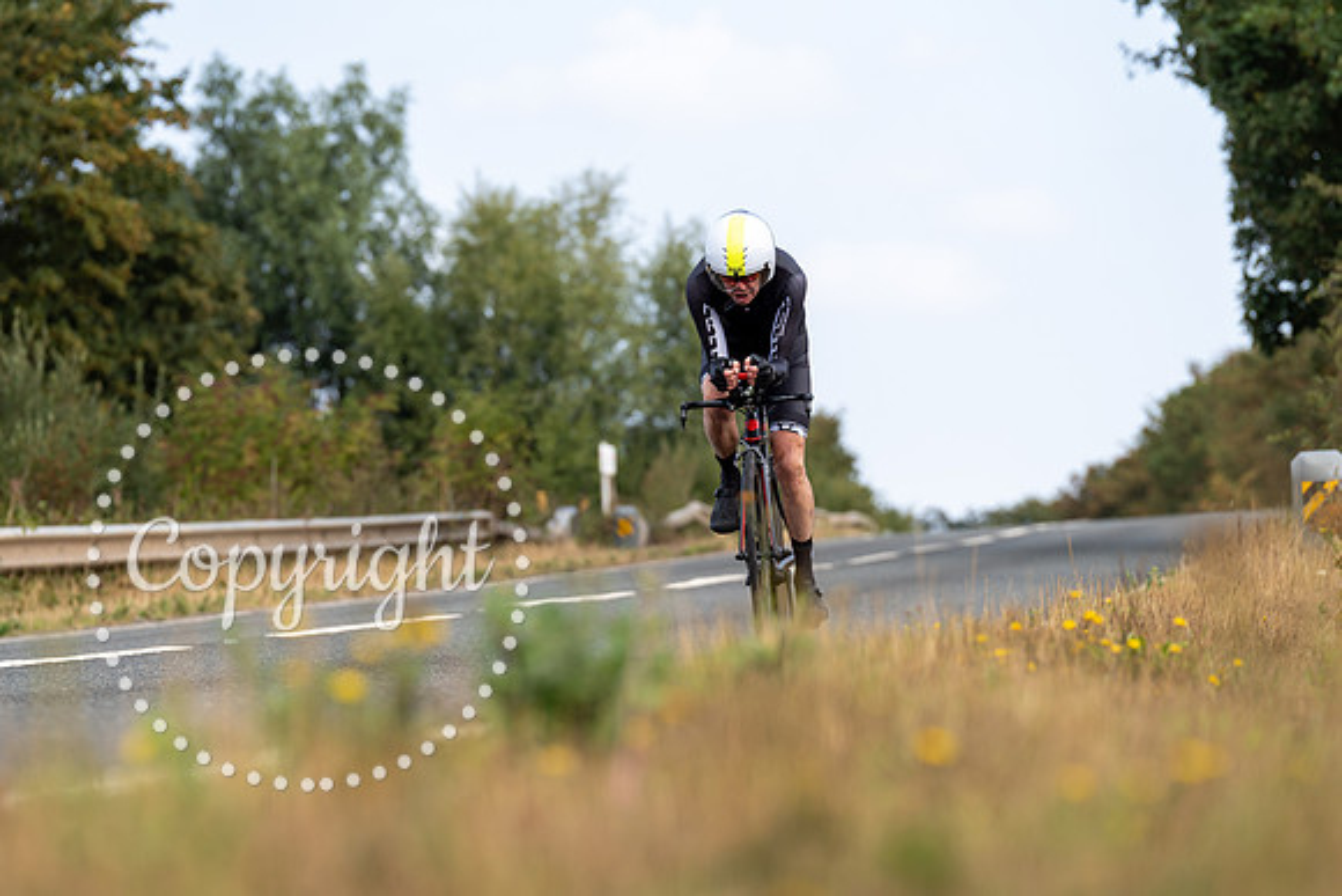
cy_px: 448
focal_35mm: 200
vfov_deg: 6.9
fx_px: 7457
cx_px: 671
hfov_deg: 10.3
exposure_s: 1/800
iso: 200
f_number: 5
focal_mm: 200
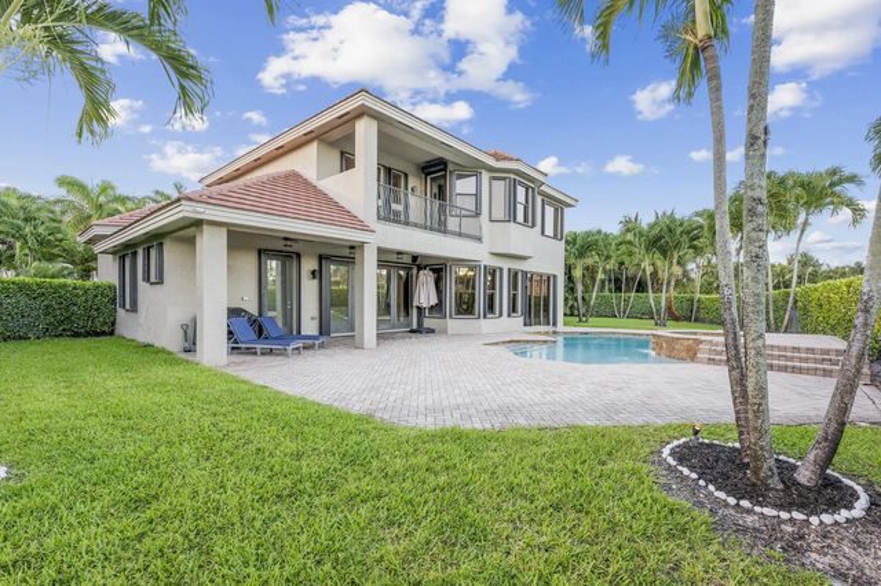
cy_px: 293
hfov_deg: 104.3
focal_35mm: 14
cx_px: 440
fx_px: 342
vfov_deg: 81.1
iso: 500
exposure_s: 1/50
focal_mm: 14
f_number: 8
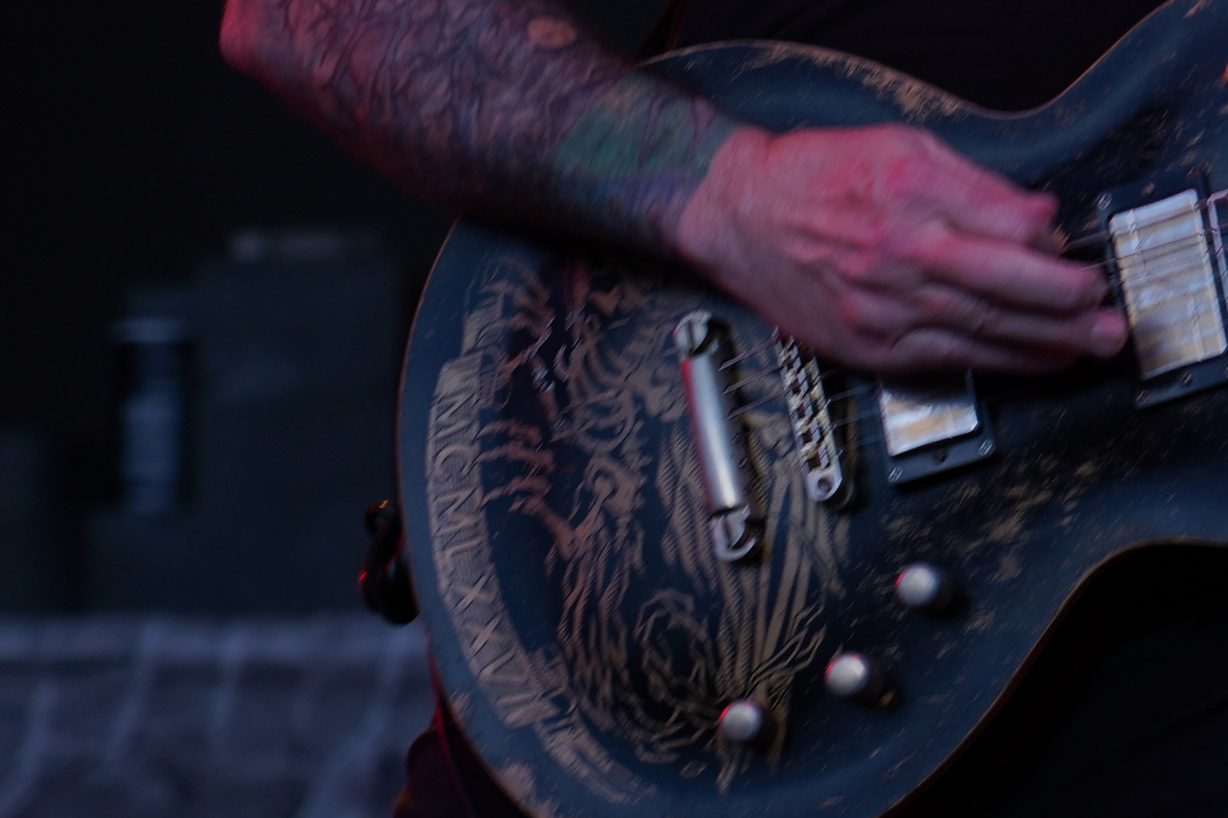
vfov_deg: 3.7
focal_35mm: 370
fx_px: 12619
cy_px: -347
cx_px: 1594
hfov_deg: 5.5
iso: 100
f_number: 4.5
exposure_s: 1/200
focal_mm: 105
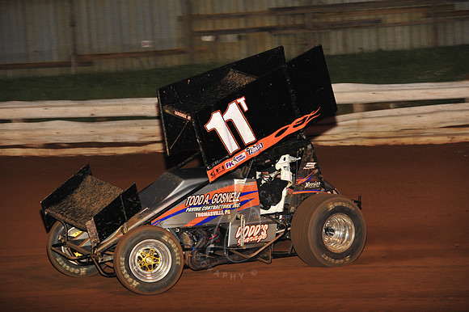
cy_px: 156
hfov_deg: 14.2
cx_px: 234
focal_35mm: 145
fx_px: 1888
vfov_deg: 9.5
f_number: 6.3
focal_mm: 145
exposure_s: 1/320
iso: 800
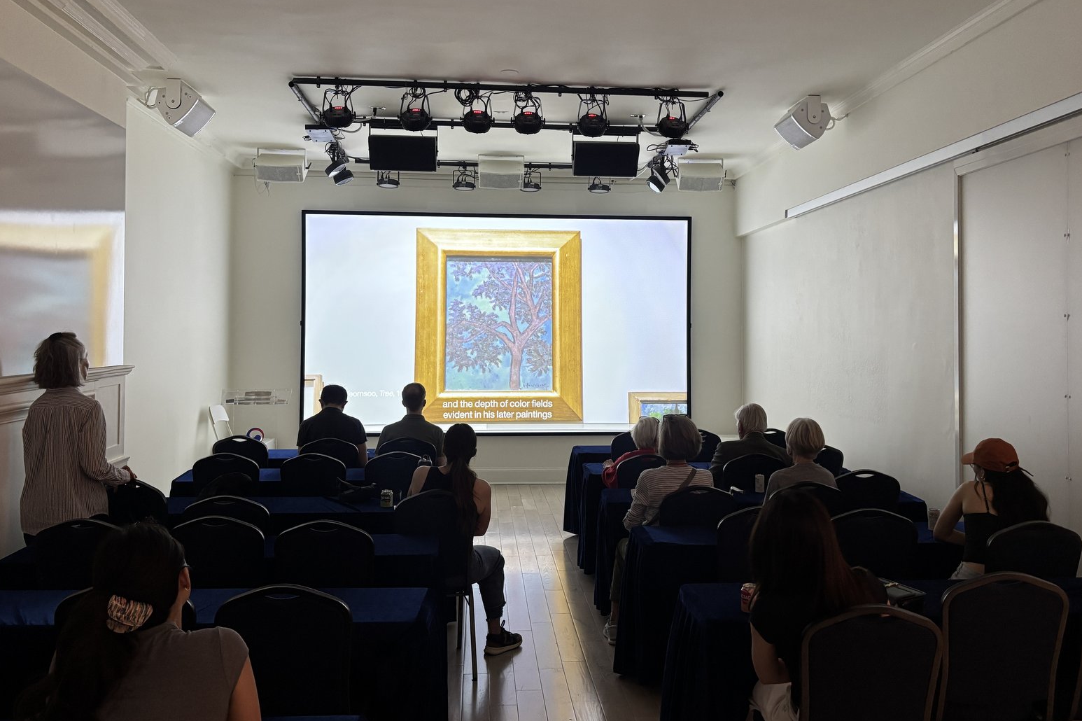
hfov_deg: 65.5
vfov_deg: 46.4
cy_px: 349
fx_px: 841
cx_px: 532
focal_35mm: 28
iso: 250
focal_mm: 5.96
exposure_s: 1/60
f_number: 1.6
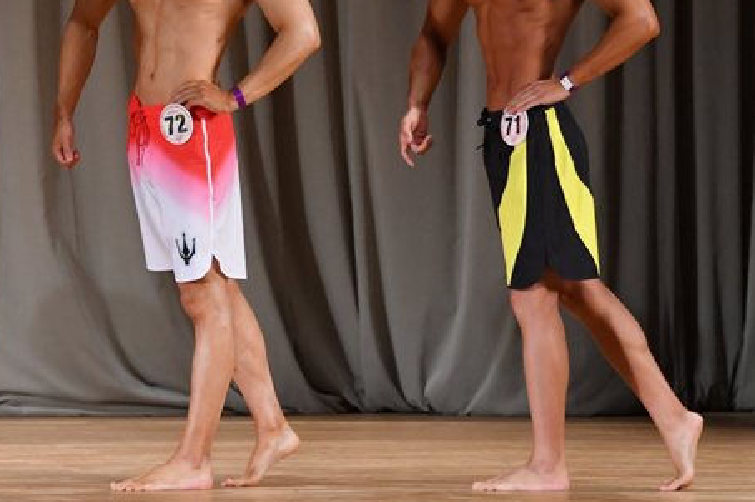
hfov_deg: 5.0
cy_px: 146
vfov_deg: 3.3
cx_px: 199
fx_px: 8592
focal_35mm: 410
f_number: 5.6
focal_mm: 160
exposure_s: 1/400
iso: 3200
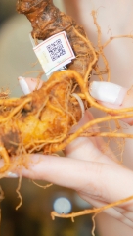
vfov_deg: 7.2
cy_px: 99
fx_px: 1883
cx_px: 98
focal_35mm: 301
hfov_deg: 4.0
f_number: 2.8
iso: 640
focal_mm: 70
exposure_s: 1/100
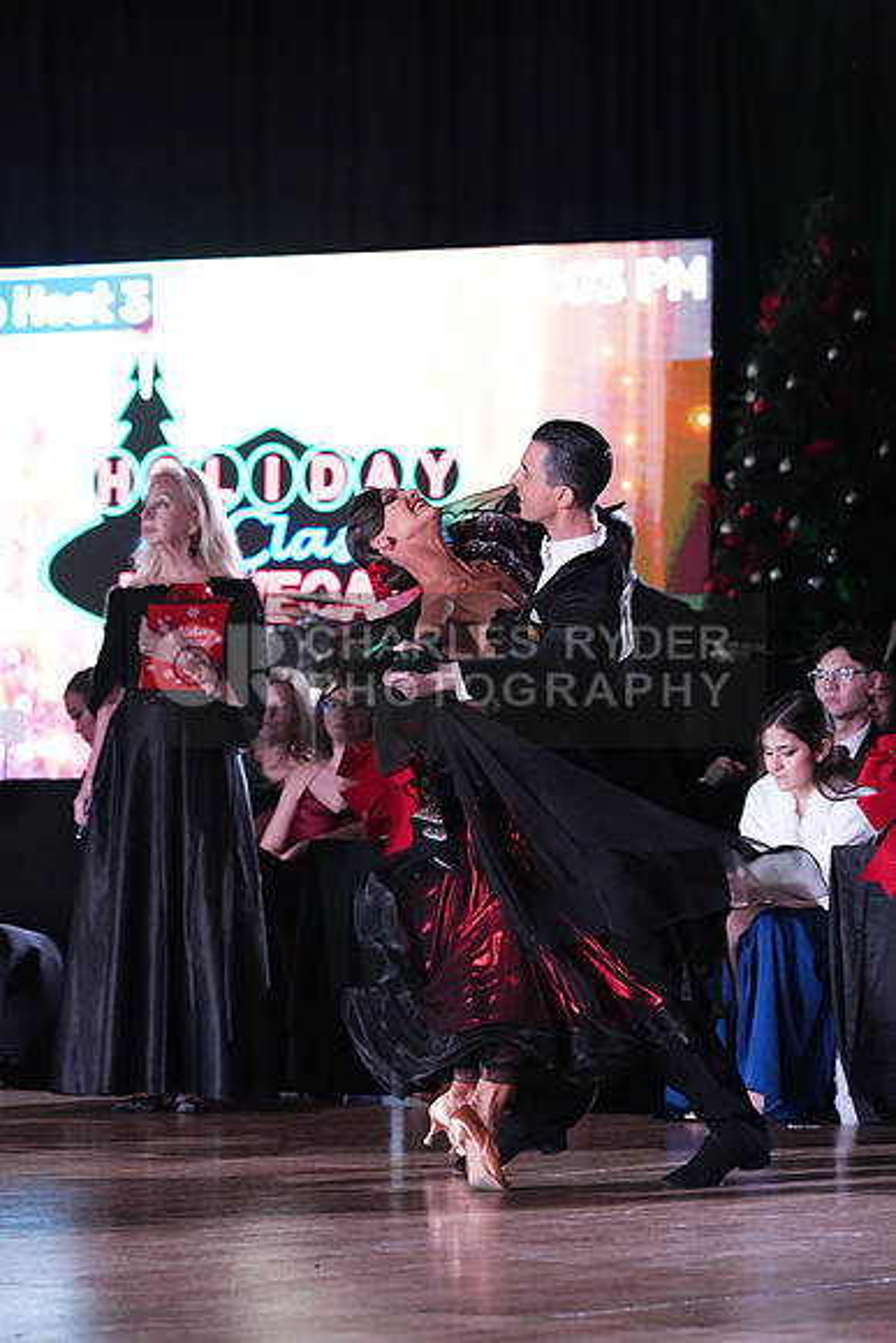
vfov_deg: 11.9
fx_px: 6417
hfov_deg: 8.0
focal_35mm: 172
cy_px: 672
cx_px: 448
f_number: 5
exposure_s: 1/400
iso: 10000
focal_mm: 172
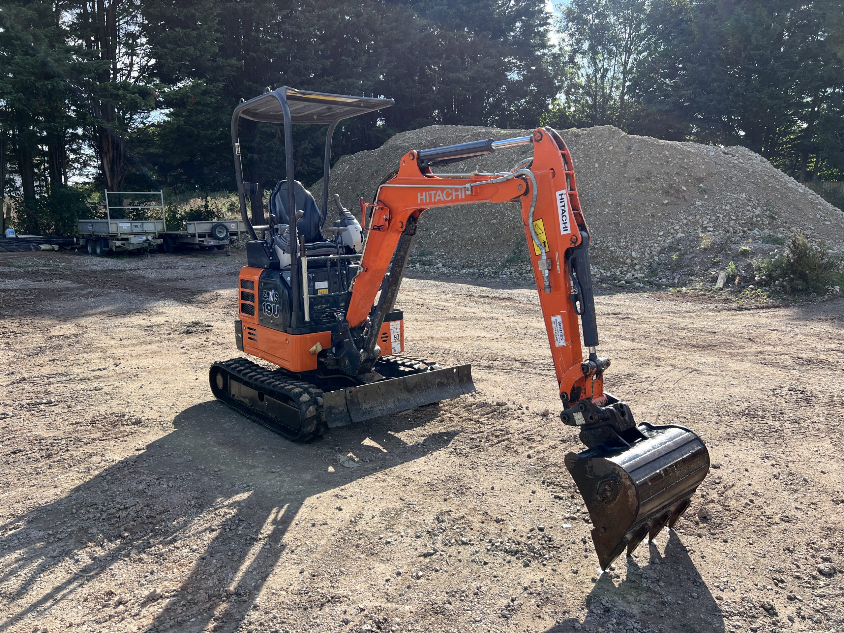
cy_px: 316
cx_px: 422
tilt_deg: -9.1
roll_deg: +0.5
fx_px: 634
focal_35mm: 26
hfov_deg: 67.3
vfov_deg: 53.1
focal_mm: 5.7
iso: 50
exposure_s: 1/1779
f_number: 1.5
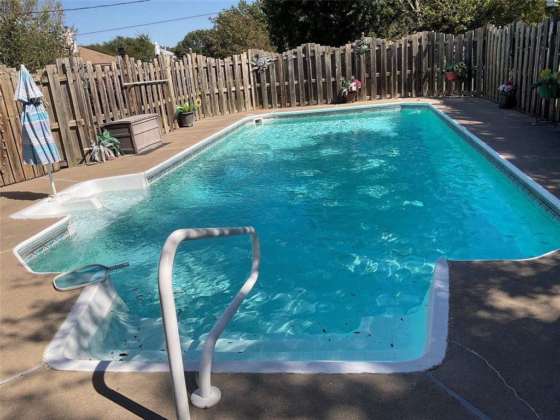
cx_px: 280
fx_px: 469
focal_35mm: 29
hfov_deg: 61.7
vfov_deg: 48.2
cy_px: 210
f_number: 1.8
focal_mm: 3
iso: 16
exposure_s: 1/2427
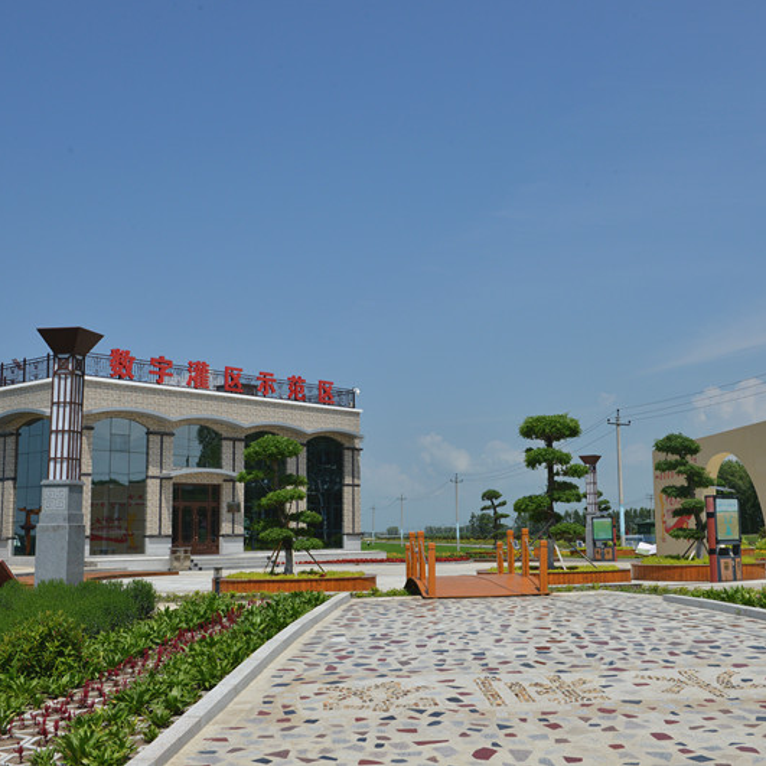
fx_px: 1026
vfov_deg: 40.9
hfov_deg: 40.9
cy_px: 383
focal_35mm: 41
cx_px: 421
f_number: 14
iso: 500
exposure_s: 1/800
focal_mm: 32
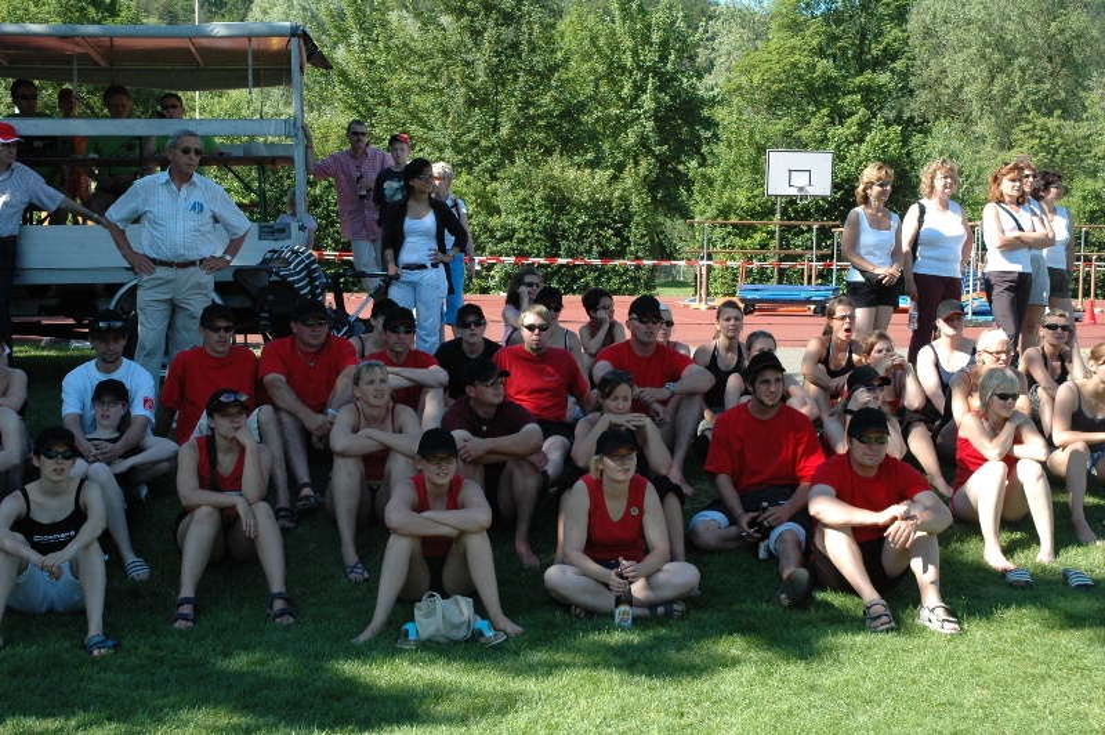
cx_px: 552
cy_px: 368
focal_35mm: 52
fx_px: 1610
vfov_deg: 25.7
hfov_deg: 37.9
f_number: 10
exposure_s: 1/400
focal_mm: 35
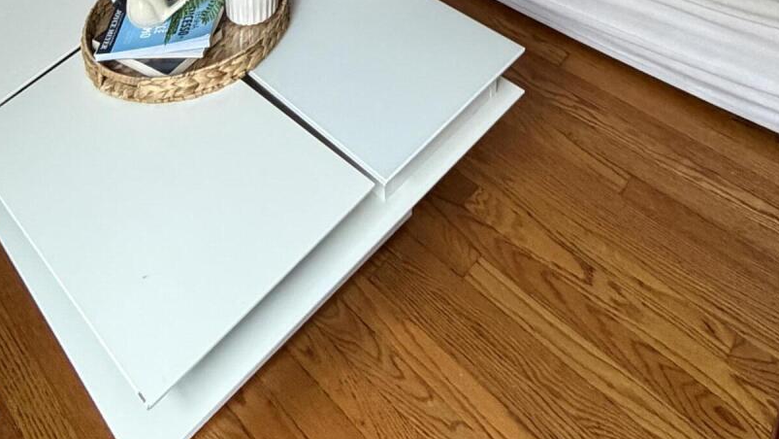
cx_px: 439
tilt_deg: -0.1
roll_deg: +1.2
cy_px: -477
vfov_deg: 18.1
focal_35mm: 38
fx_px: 785
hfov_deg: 52.6
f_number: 2.2
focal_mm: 2.22
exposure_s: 1/60
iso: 500
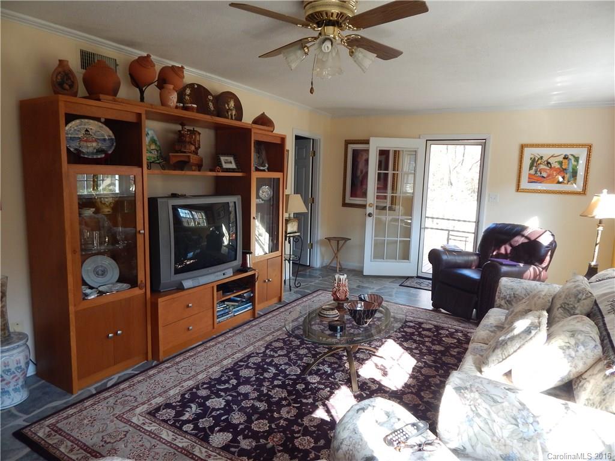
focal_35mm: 22
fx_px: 391
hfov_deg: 76.4
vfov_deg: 61.1
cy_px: 230
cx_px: 308
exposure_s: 1/50
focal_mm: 4
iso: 125
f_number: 3
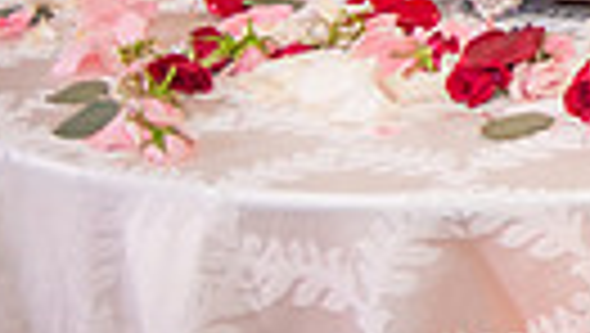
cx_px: 1239
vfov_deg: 7.3
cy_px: -430
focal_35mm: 158
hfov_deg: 11.9
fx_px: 2474
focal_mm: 34
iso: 1250
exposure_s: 1/125
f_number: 2.8
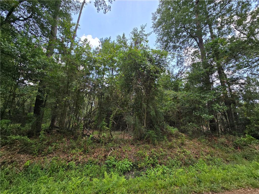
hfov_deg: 106.2
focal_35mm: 13
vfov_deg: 89.9
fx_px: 97
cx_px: 130
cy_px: 97
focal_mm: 2.2
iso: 50
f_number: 2.2
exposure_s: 1/562
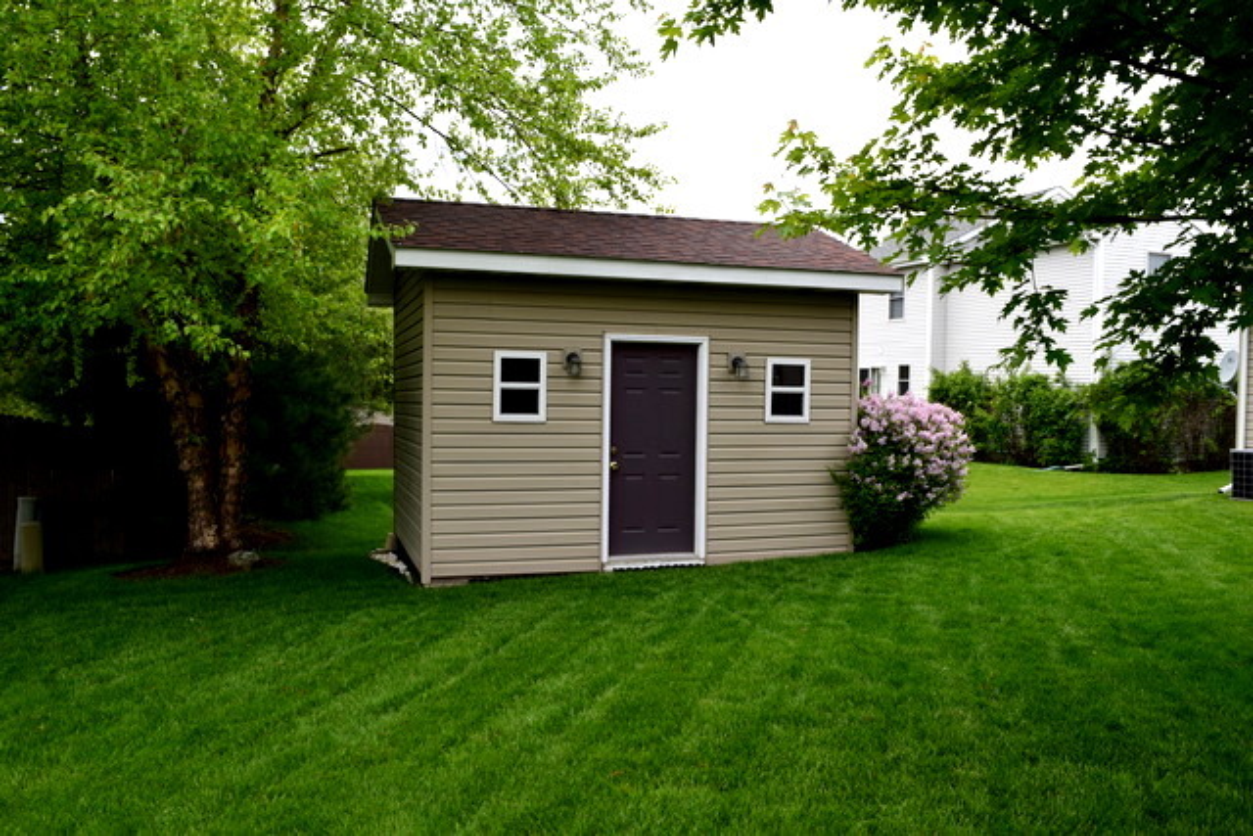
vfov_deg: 48.0
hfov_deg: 67.4
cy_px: 418
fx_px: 940
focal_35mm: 27
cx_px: 626
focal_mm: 18
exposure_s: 1/320
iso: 400
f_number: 10
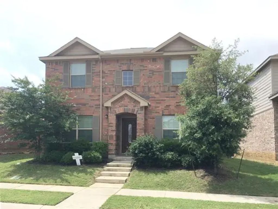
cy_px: 104
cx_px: 139
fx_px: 233
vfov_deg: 48.2
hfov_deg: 61.7
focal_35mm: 29
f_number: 2.2
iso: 25
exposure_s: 1/1131
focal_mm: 4.2
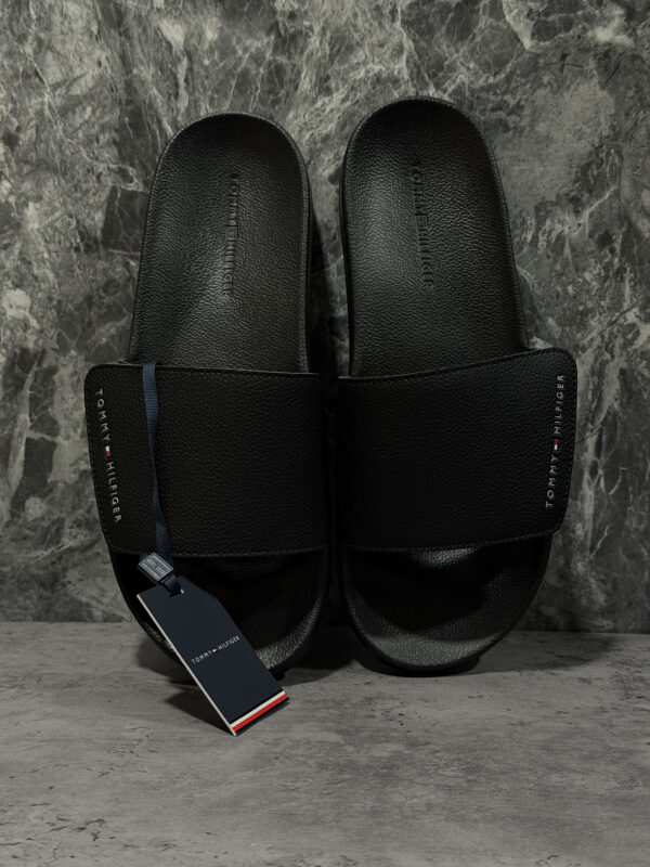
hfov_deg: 30.3
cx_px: 325
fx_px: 1202
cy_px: 434
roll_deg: -1.5
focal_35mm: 48
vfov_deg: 39.7
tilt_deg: -7.3
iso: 400
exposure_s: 1/40
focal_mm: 6.76
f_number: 1.78
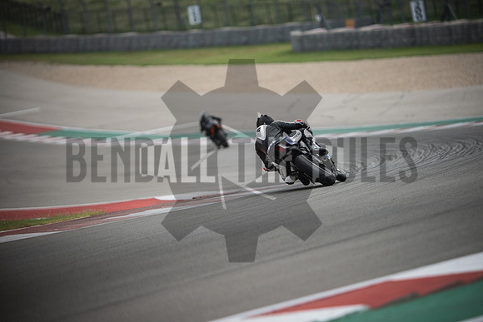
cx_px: 242
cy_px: 161
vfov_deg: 4.6
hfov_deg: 6.9
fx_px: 4026
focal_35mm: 300
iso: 400
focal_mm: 200
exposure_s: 1/4000
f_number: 2
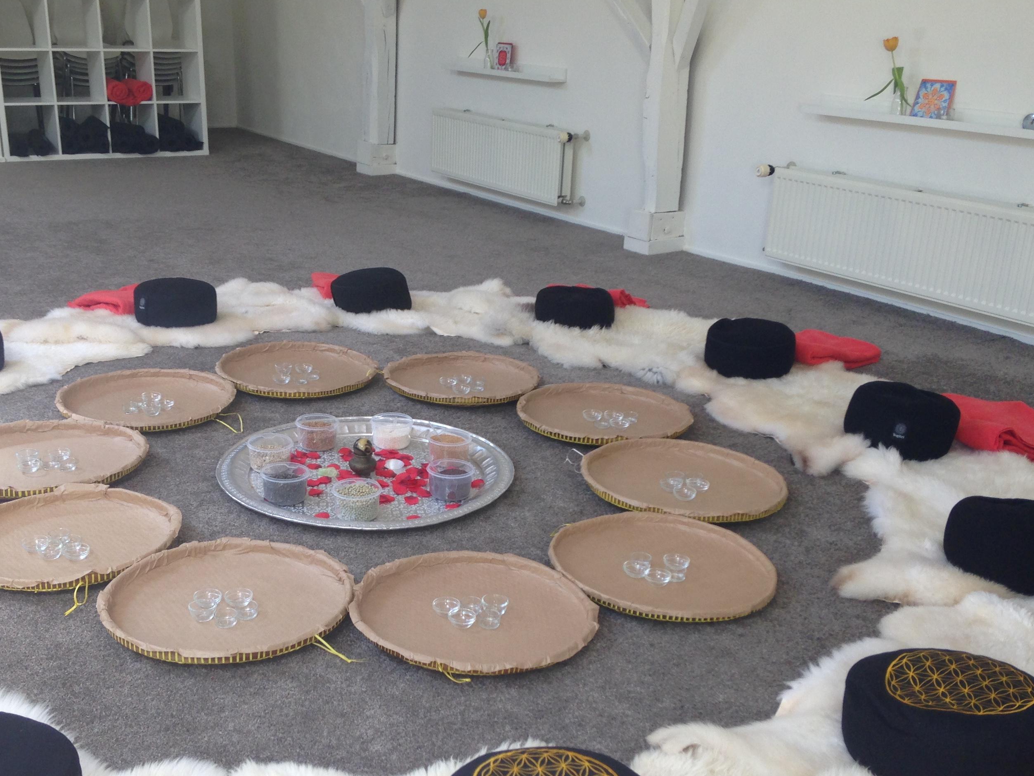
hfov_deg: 43.7
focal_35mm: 43
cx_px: 442
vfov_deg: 33.5
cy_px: 462
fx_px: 1284
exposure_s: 1/40
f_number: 2.4
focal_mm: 4.12
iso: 50
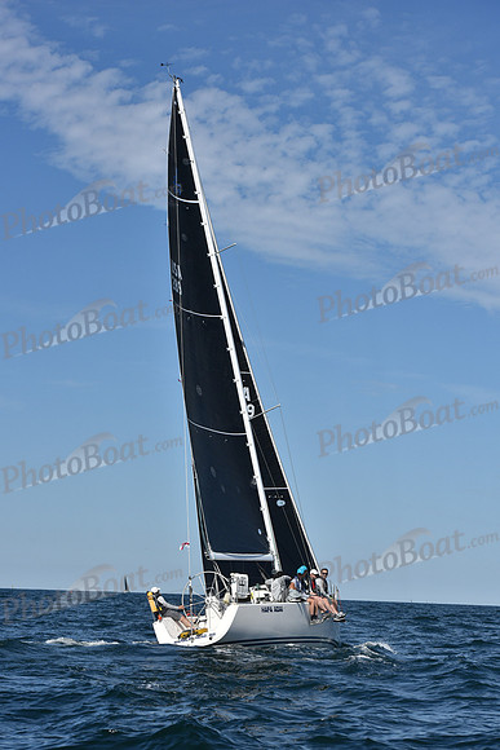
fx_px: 1874
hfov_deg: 15.2
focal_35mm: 90
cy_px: 375
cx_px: 250
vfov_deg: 22.6
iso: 250
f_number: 8
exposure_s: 1/1600
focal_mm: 90
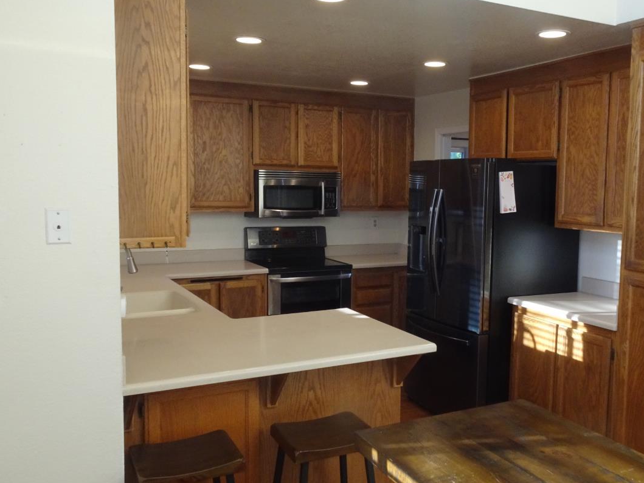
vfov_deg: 41.8
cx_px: 397
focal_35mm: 34
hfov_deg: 53.4
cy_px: 252
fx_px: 632
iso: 200
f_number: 3.5
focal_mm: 4.16
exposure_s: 1/30
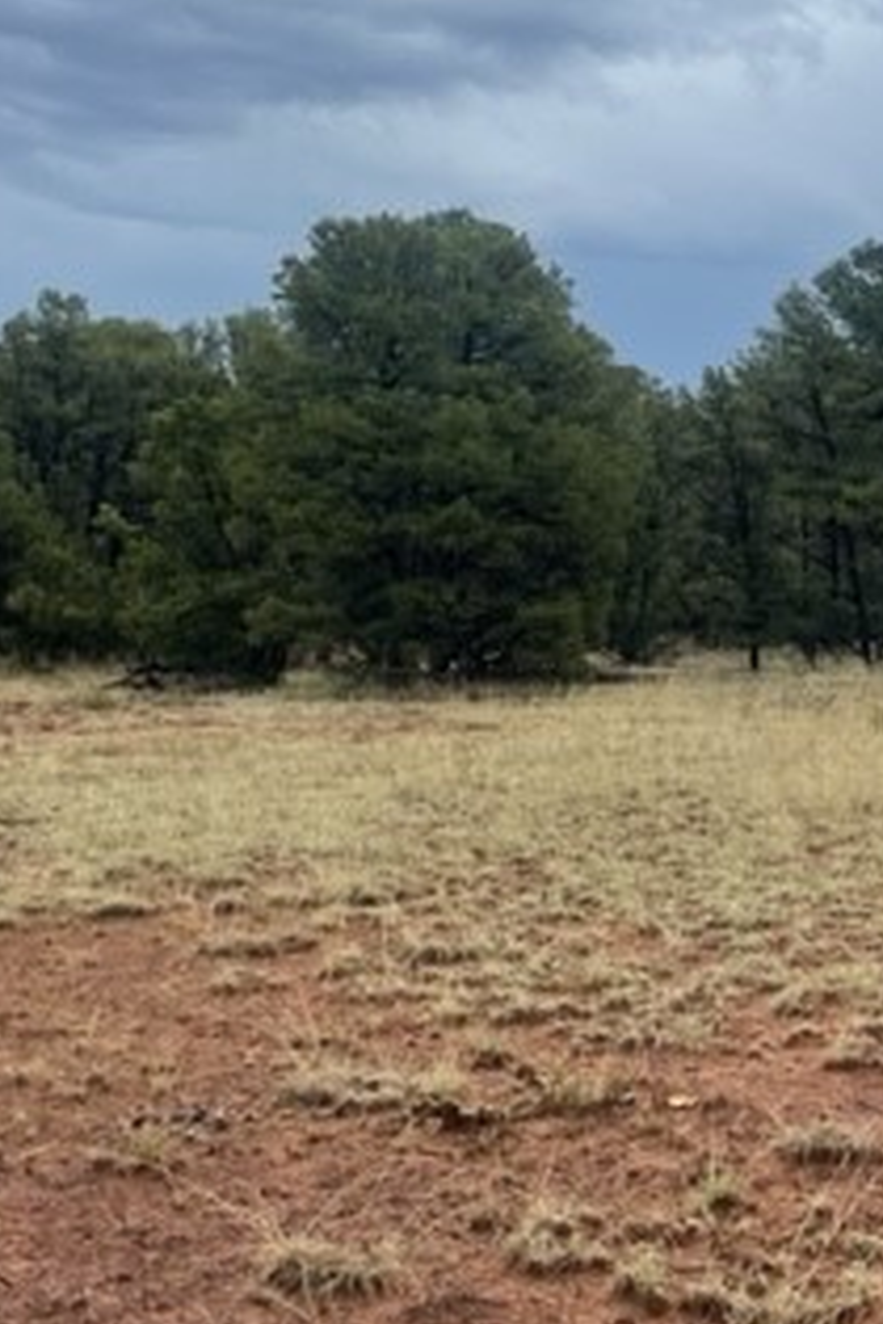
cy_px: 567
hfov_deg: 23.1
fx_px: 2023
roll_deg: +0.8
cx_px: 971
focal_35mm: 55
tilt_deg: -1.7
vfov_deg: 36.2
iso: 32
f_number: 1.6
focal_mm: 4.2
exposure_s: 1/1742
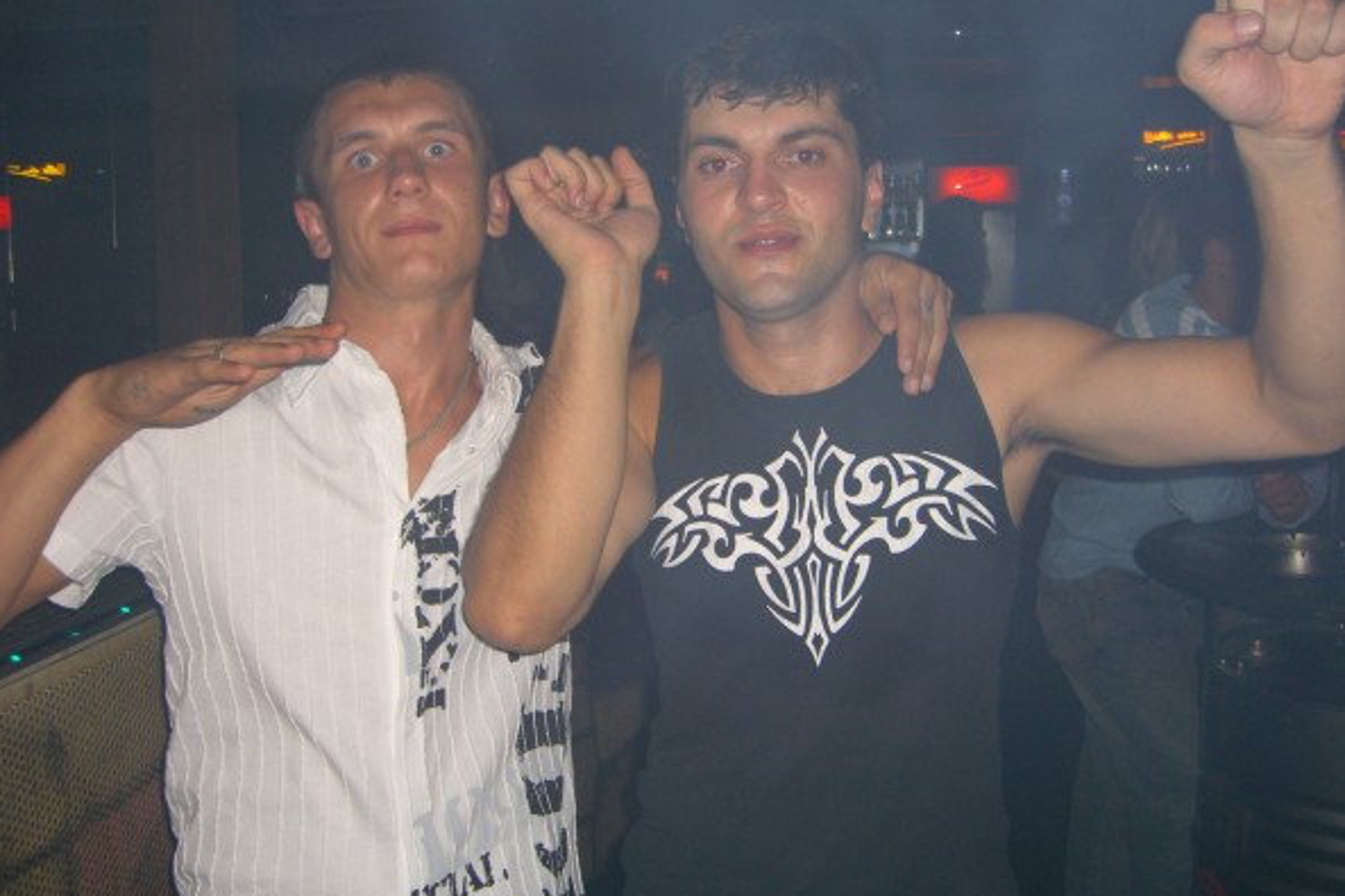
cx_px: 671
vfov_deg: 33.4
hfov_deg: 48.5
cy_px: 424
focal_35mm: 40
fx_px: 1494
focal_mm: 7.9
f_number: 2.8
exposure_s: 1/60
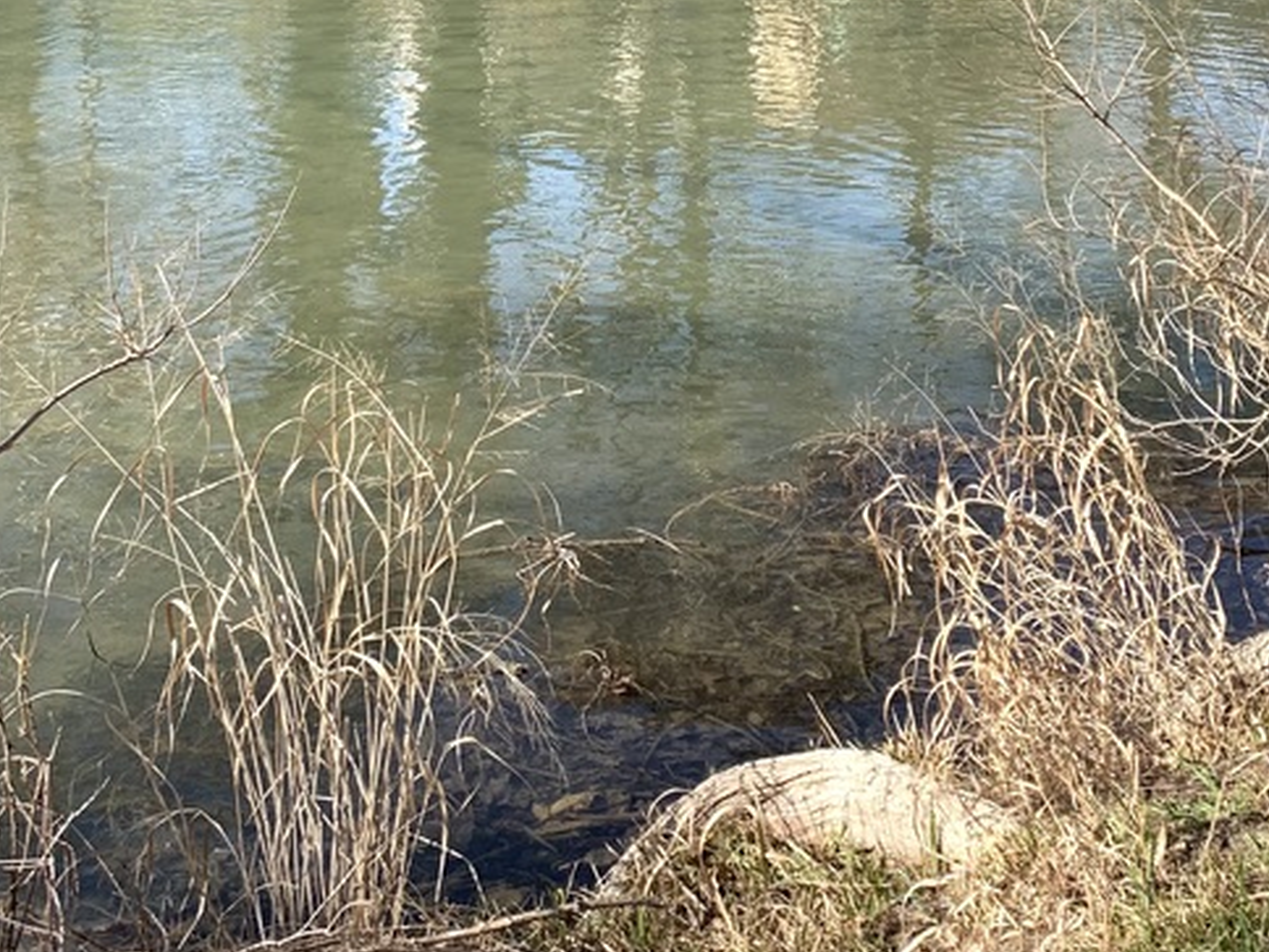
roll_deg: -0.2
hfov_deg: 33.2
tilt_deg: -4.6
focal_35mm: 58
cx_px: 671
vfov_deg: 23.5
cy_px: -123
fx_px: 2126
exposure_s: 1/864
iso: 25
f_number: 1.8
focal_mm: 4.25
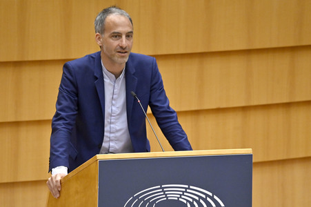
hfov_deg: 3.4
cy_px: 104
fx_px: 5179
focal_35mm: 600
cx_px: 156
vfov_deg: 2.3
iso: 4000
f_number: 6.3
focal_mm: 600
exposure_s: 1/500
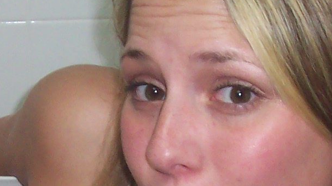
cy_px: 236
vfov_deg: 8.8
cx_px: 91
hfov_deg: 15.8
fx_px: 1188
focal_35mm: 135
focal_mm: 5.6
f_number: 2.8
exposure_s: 1/60
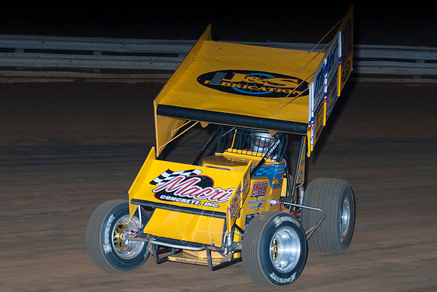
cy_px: 146
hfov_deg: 17.0
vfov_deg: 11.4
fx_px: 1458
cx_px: 218
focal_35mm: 120
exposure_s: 1/400
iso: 200
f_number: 4
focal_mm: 80
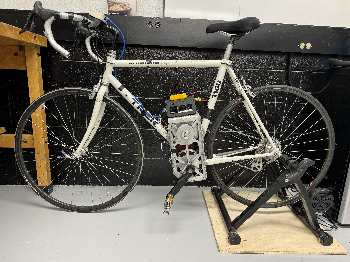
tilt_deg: -13.3
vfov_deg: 54.9
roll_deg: -2.0
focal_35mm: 25
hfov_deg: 69.4
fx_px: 253
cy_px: 136
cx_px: 182
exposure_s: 1/60
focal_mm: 6.76
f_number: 1.78
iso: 200
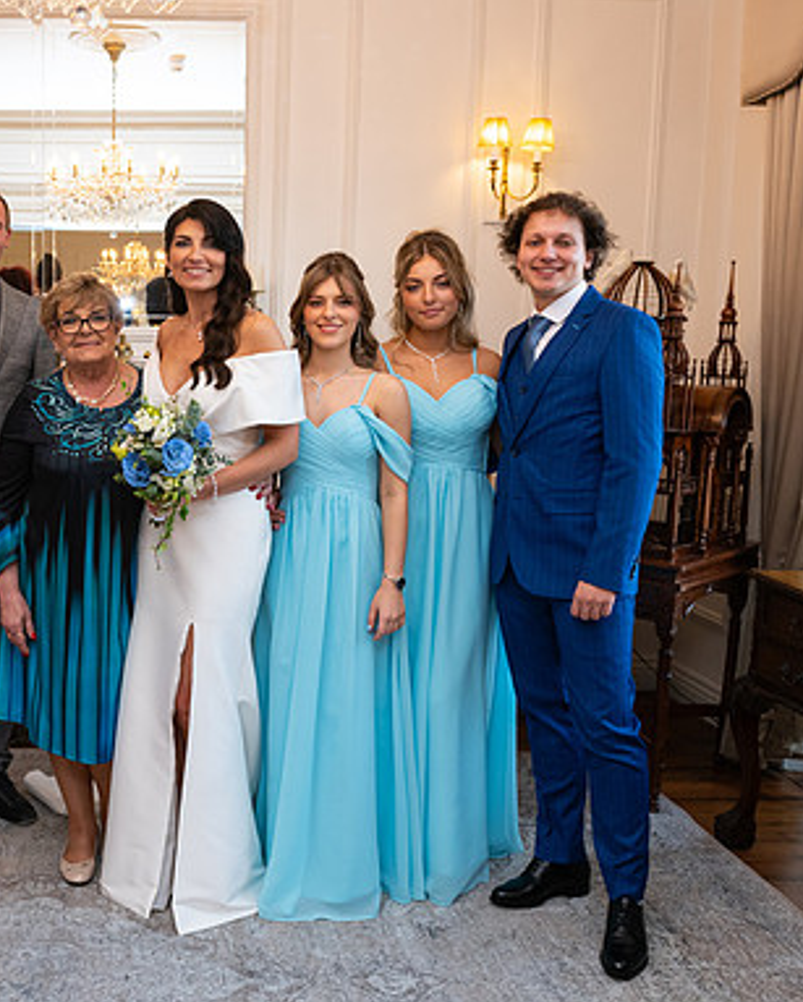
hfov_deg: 39.6
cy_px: 504
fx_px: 1068
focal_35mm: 36
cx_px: 160
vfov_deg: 50.2
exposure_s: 1/160
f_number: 5
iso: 640
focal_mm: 24
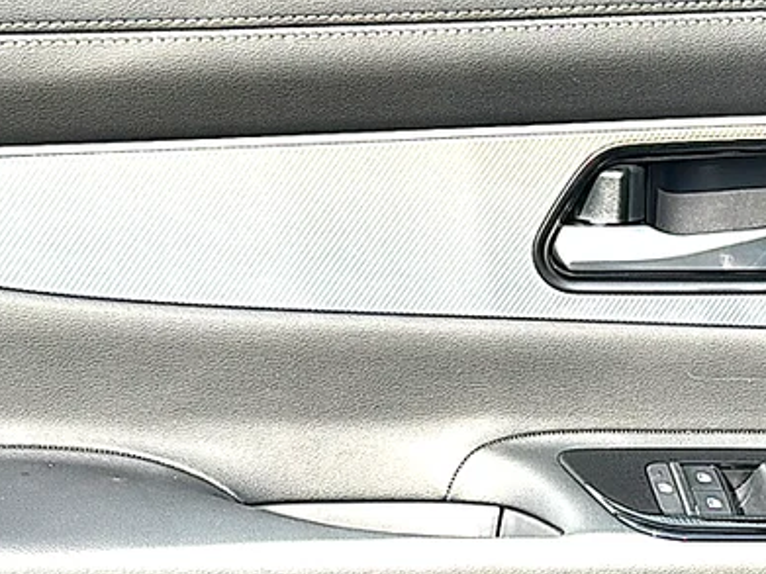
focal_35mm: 86
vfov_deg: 17.0
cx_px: 609
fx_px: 1902
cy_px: 461
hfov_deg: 22.5
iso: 80
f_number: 1.78
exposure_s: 1/1086
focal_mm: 6.86
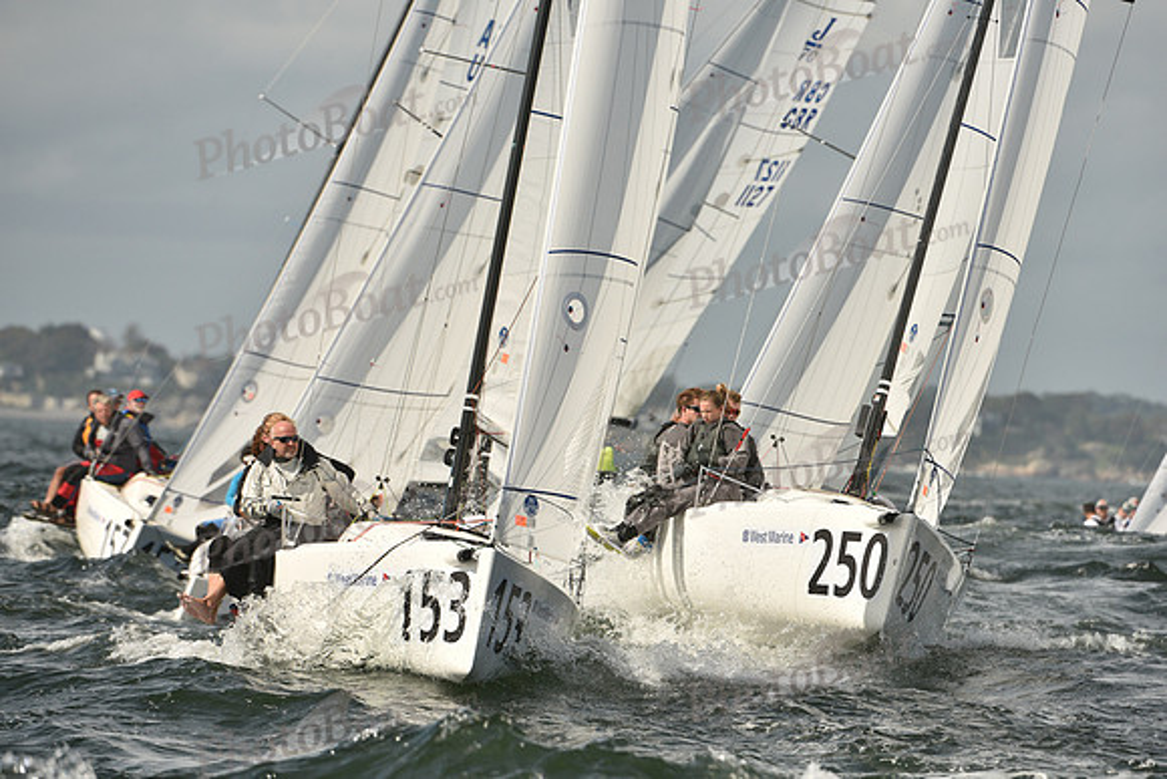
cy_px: 390
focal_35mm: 400
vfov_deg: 3.4
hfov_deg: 5.2
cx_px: 584
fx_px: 12969
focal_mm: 400
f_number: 7.1
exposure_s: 1/1600
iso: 320
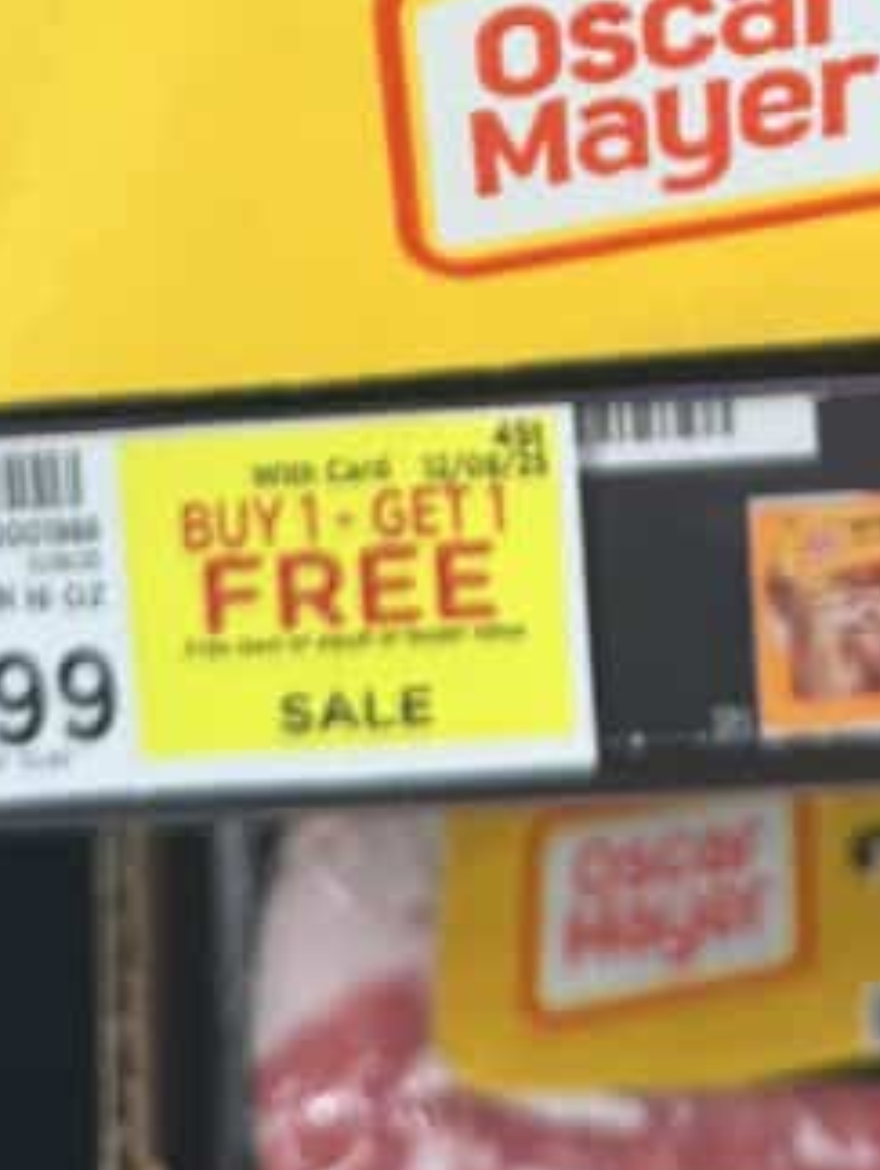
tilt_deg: -20.0
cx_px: 764
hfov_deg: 19.1
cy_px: -409
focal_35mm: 76
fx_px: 2571
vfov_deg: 22.5
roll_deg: +1.7
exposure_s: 1/121
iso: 50
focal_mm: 6.76
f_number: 1.78
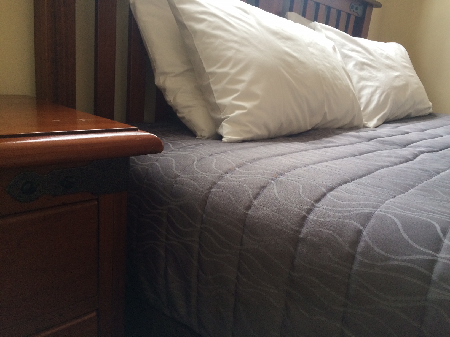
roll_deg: -3.4
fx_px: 377
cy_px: 168
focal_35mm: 29
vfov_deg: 48.2
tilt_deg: -14.7
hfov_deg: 61.7
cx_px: 225
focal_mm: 4.15
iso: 80
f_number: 2.2
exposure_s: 1/33
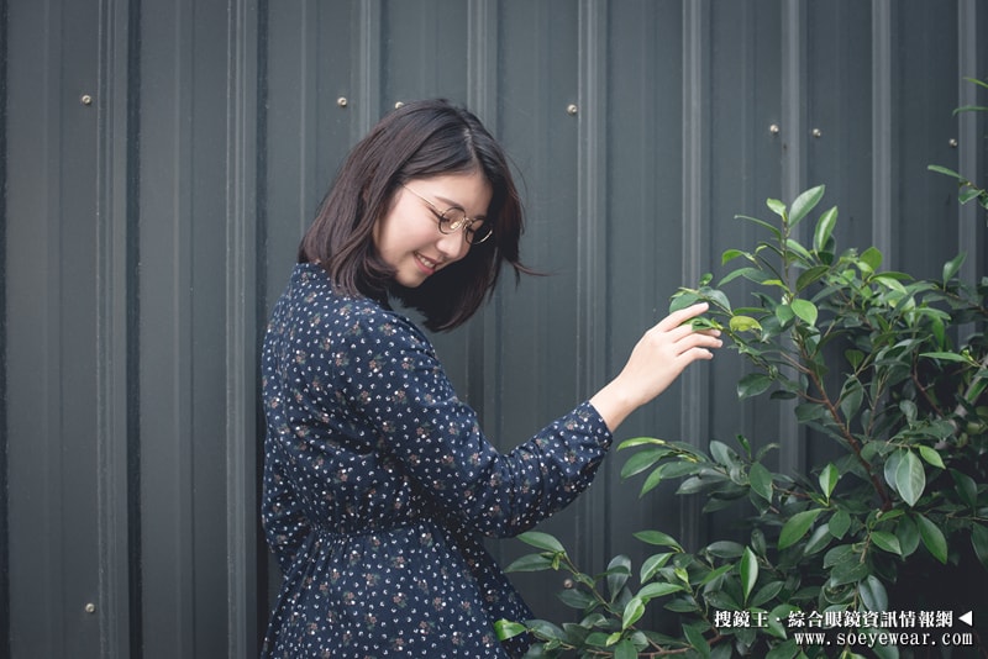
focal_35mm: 50
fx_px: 1373
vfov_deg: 27.0
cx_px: 494
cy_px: 330
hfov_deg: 39.6
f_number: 4
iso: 100
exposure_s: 1/100
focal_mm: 50
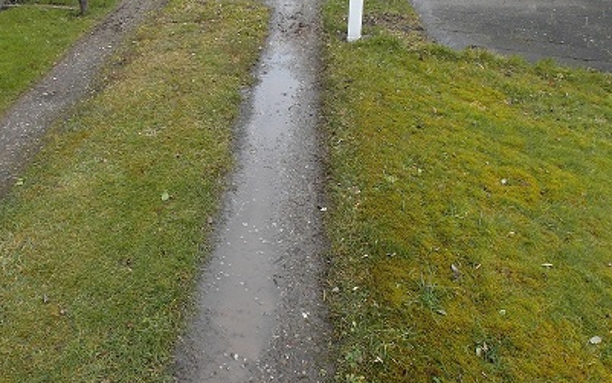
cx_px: 292
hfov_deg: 55.3
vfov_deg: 36.3
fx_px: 584
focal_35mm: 35
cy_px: 189
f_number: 4
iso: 100
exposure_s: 1/125
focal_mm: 4.1
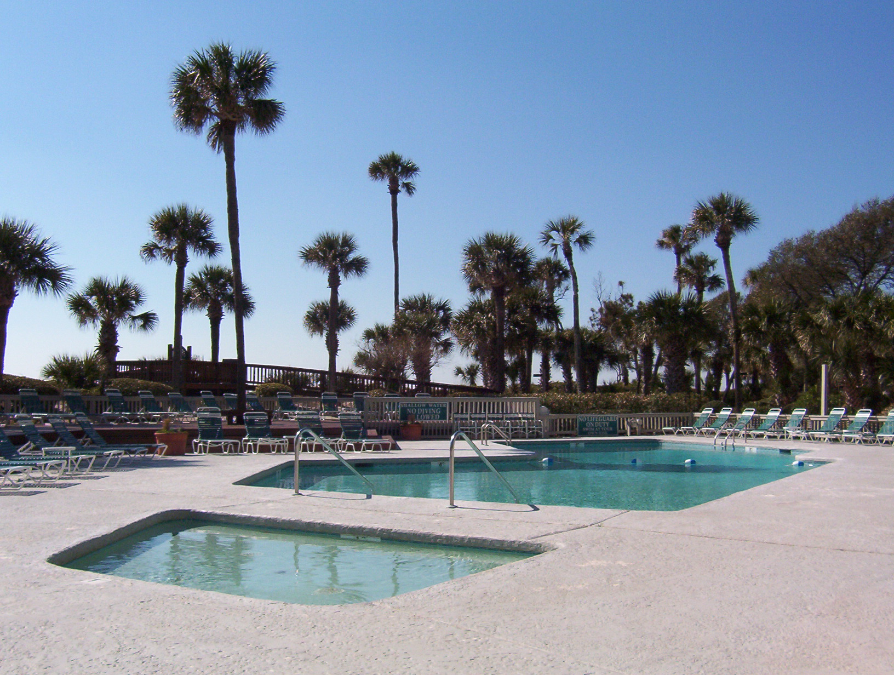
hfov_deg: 51.2
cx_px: 447
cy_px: 338
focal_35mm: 36
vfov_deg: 39.8
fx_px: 932
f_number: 5.24
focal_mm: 5.54
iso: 100
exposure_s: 1/1225
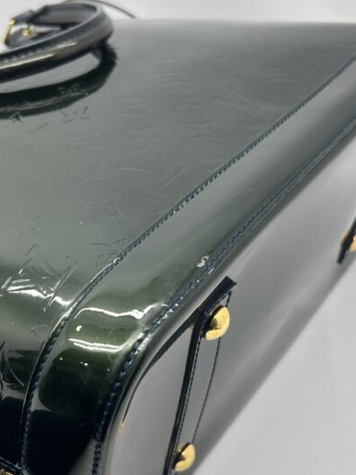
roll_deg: +2.0
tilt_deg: -37.3
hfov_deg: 28.9
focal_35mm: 50
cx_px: 123
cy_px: 255
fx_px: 686
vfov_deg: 38.2
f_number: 1.5
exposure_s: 1/103
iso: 32
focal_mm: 5.7
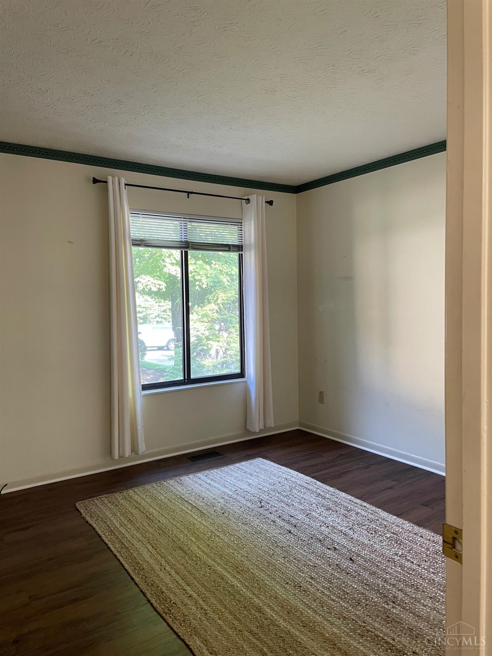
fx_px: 493
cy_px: 328
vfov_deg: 67.3
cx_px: 246
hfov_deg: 53.1
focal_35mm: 26
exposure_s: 1/60
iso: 125
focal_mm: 4.2
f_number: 1.6
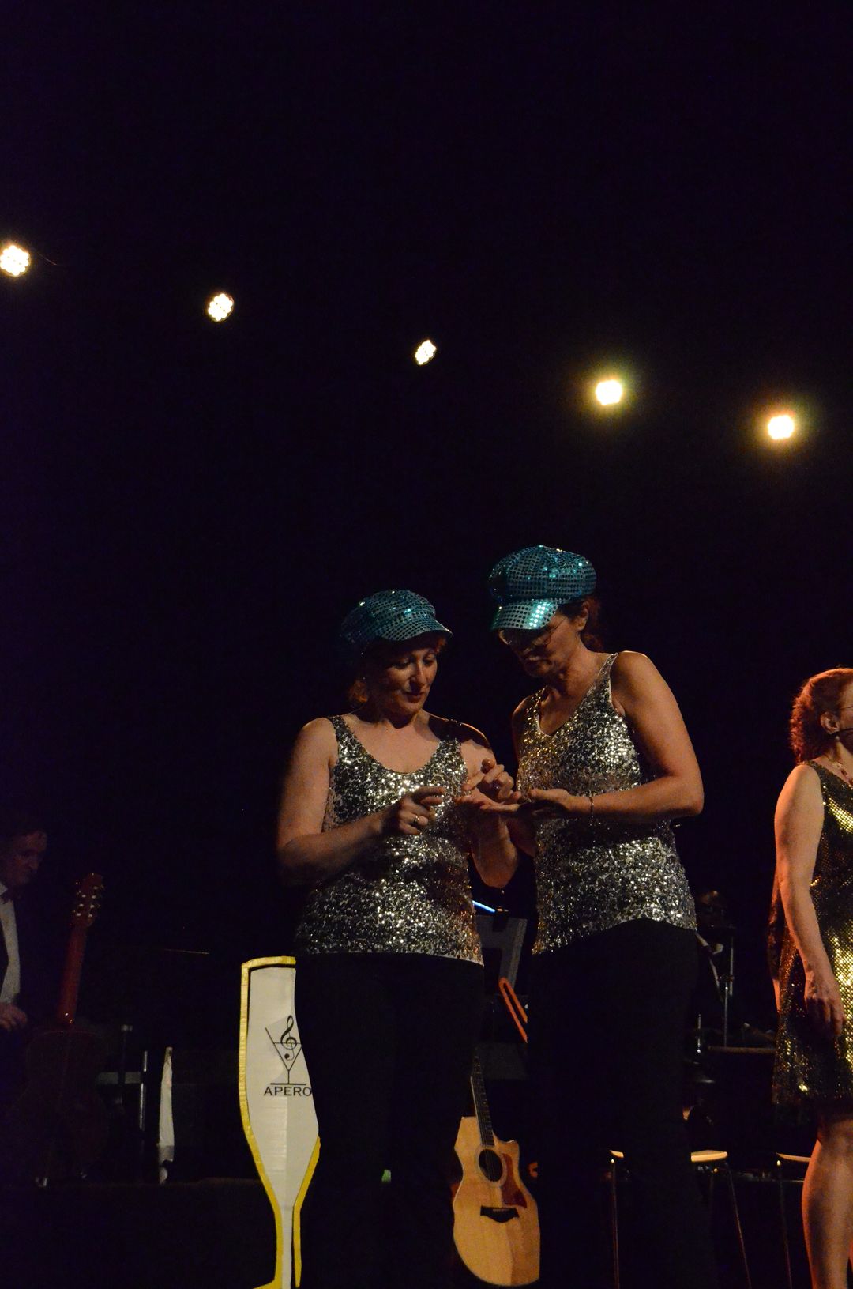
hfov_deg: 29.7
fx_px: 1607
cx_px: 426
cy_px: 644
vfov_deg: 43.7
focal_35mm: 45
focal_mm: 30
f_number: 5
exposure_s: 1/400
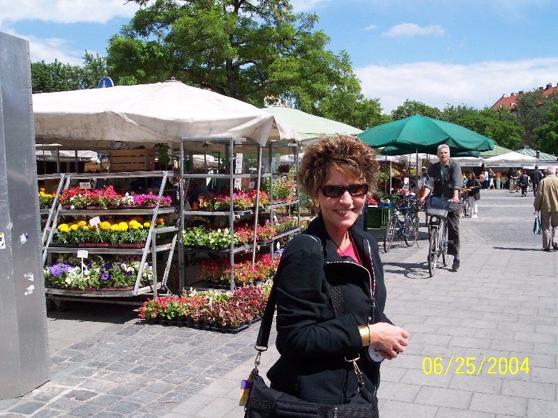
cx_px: 279
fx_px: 613
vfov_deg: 37.7
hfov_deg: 49.0
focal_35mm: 38
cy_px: 209
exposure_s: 1/700
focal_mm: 8
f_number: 4.8
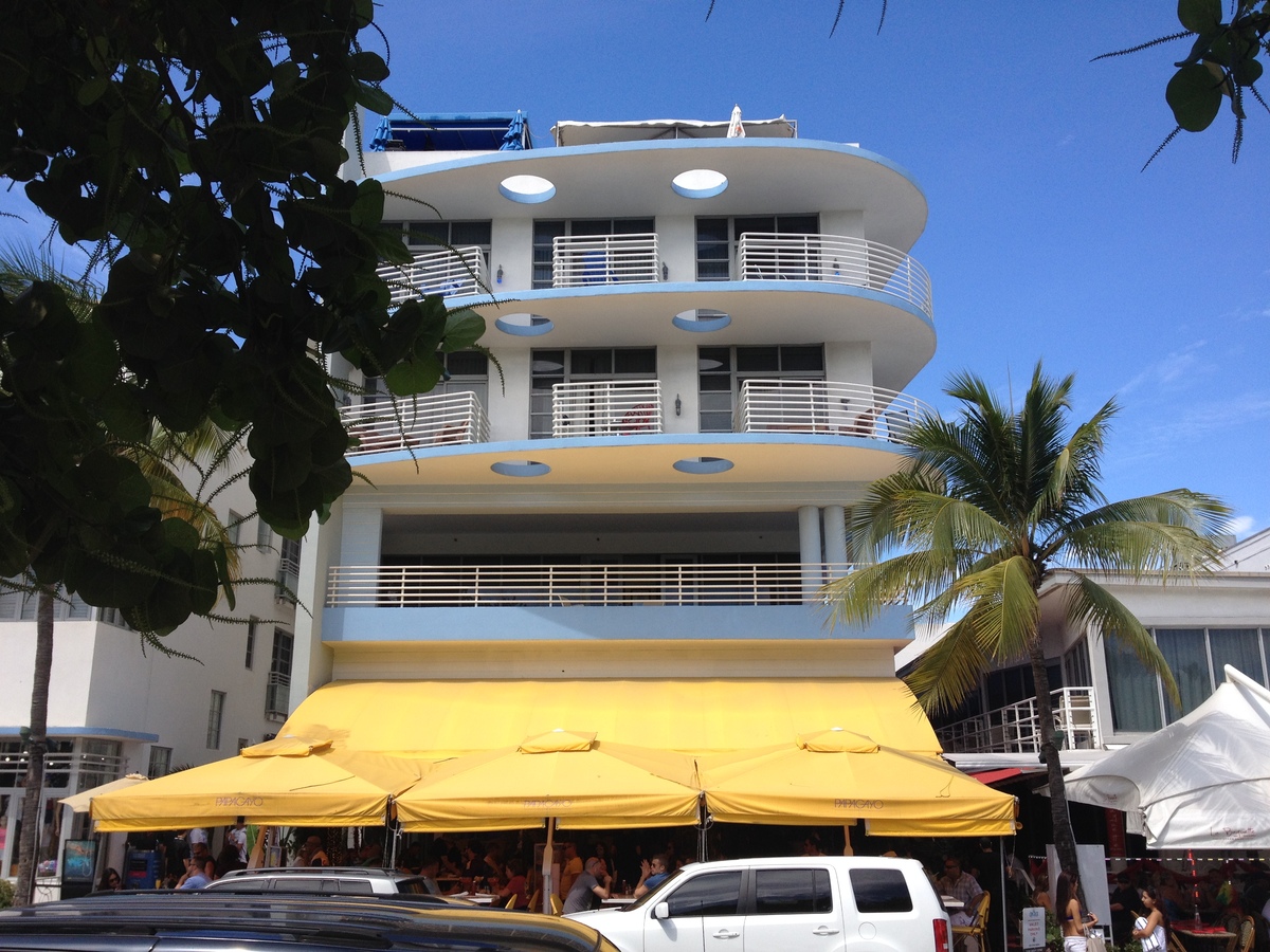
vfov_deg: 40.7
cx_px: 635
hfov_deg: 52.6
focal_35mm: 35
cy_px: 476
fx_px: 1284
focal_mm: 4.28
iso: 50
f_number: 2.4
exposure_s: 1/1022
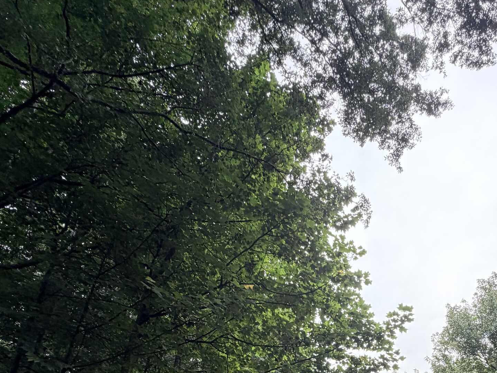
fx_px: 431
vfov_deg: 42.6
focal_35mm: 30
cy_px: 341
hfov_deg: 57.8
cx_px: 354
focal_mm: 2.22
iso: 40
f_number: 2.2
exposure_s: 1/169
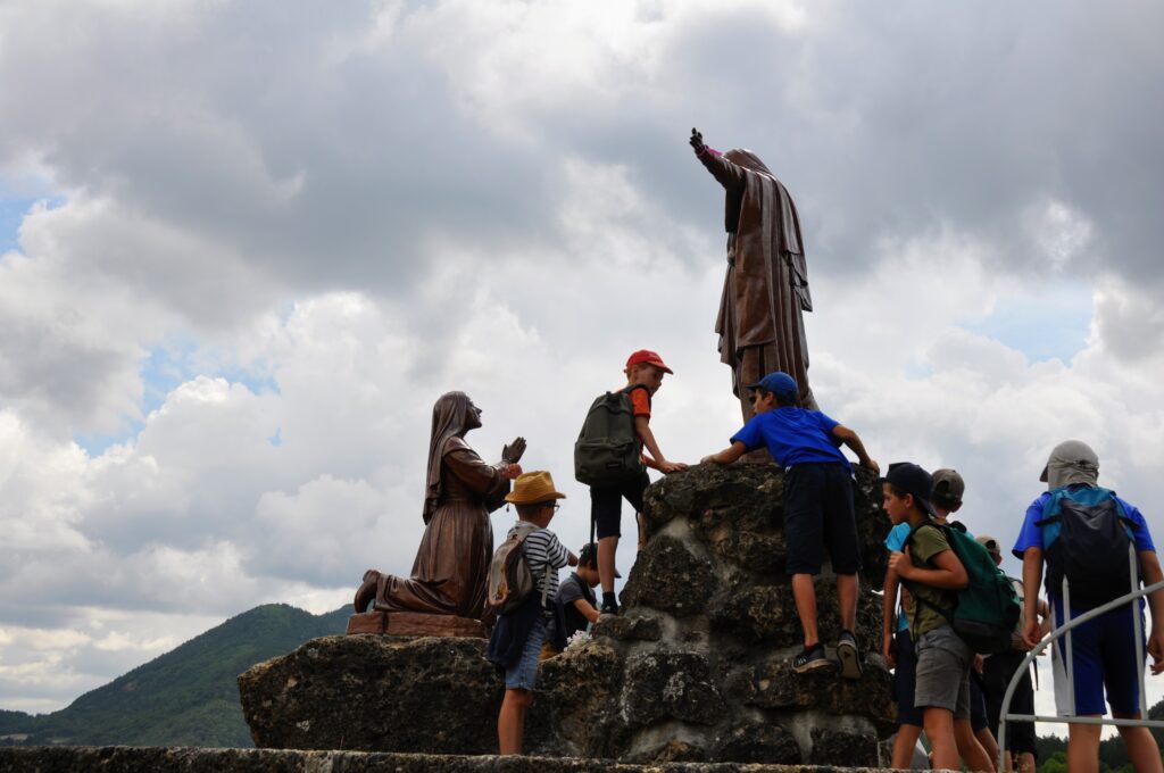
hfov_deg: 48.0
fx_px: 1308
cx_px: 582
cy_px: 386
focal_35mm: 40
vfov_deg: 32.9
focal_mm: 27
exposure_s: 1/400
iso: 200
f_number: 10
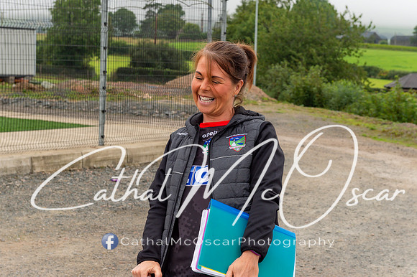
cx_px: 208
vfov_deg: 17.1
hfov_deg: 25.4
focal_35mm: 80
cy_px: 119
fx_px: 924
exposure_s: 1/200
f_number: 5
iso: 500
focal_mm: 70
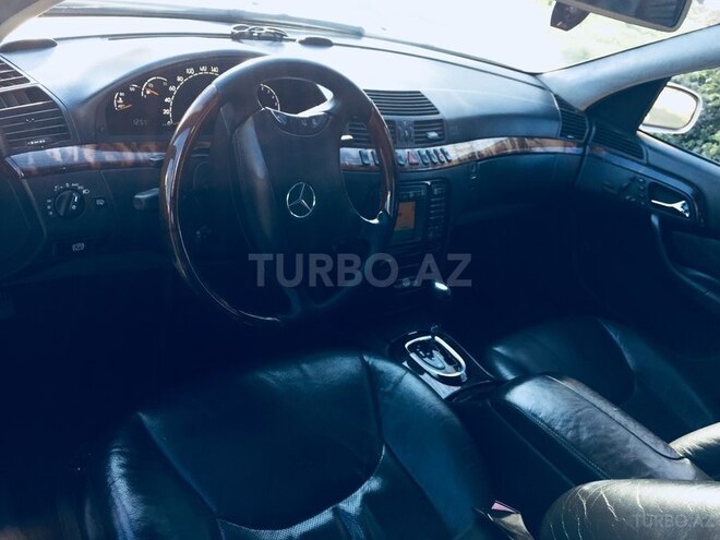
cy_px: 270
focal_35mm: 29
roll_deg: -16.4
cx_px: 360
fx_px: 603
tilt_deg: -32.7
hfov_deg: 61.7
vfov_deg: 48.2
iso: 50
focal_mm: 4.15
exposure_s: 1/100
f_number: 2.2
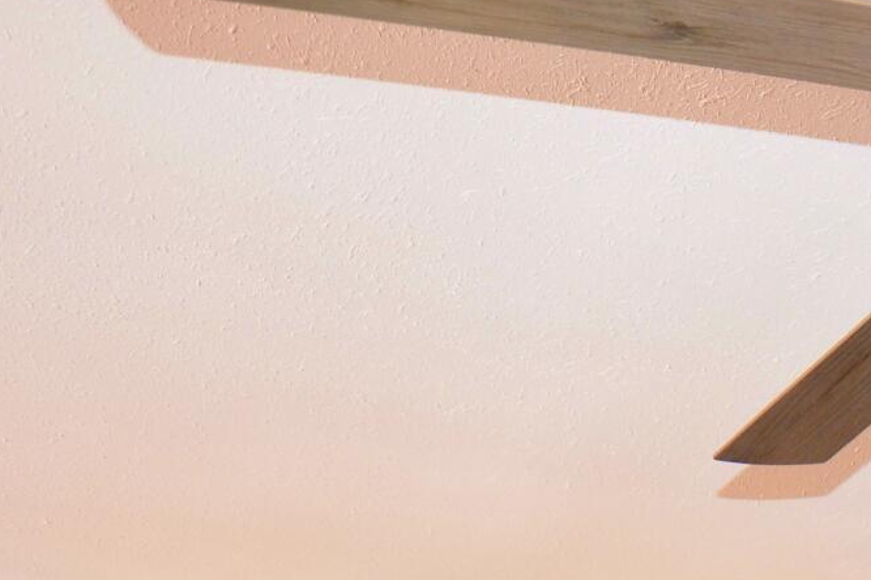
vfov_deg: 16.6
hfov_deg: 28.4
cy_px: 1144
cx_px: 1000
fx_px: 1523
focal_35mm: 63
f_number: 7.1
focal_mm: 14
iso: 800
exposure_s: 1/60
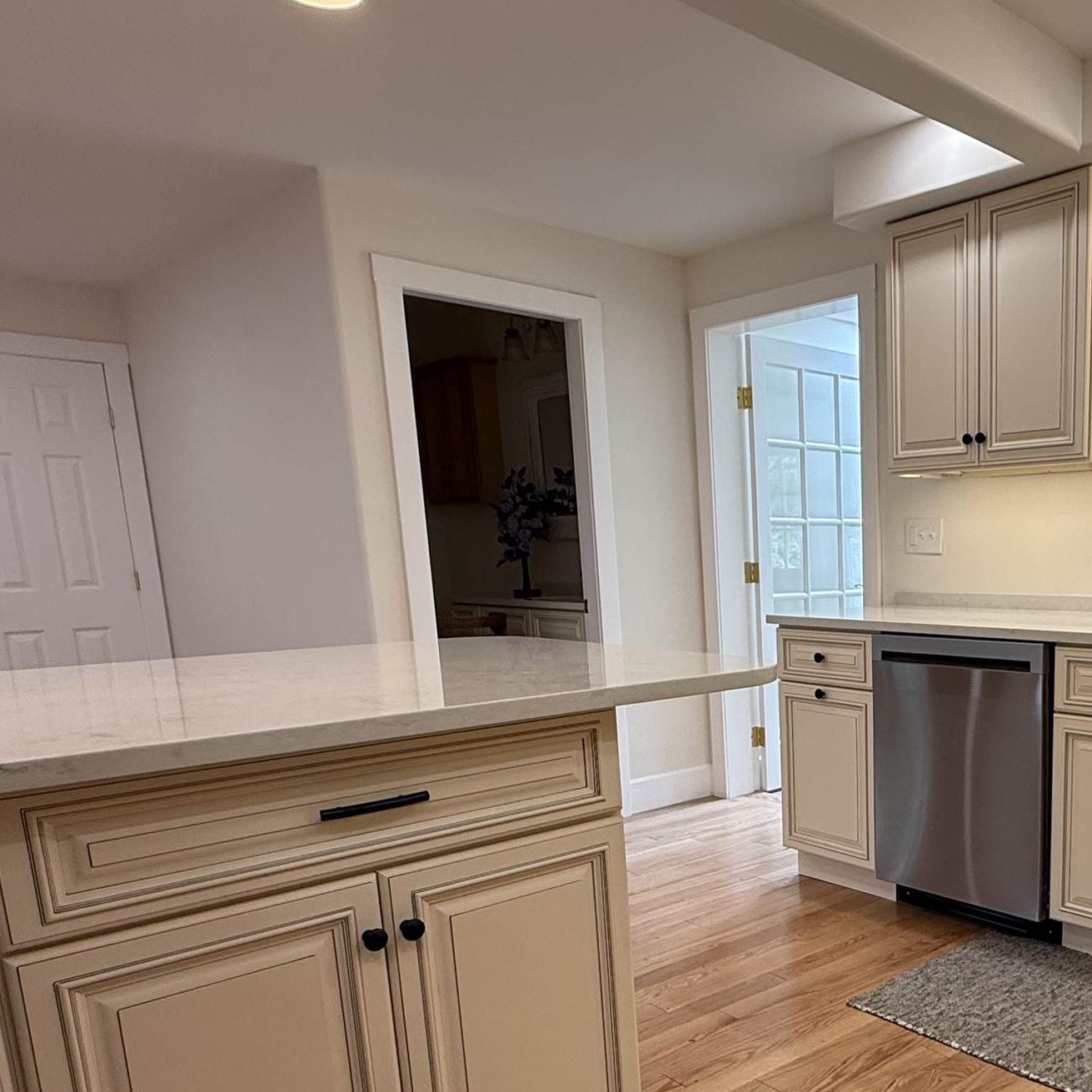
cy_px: 750
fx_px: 1035
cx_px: 909
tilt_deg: -10.8
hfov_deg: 51.3
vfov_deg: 54.2
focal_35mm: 29
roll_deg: +0.5
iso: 125
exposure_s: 1/120
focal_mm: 2.22
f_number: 2.2
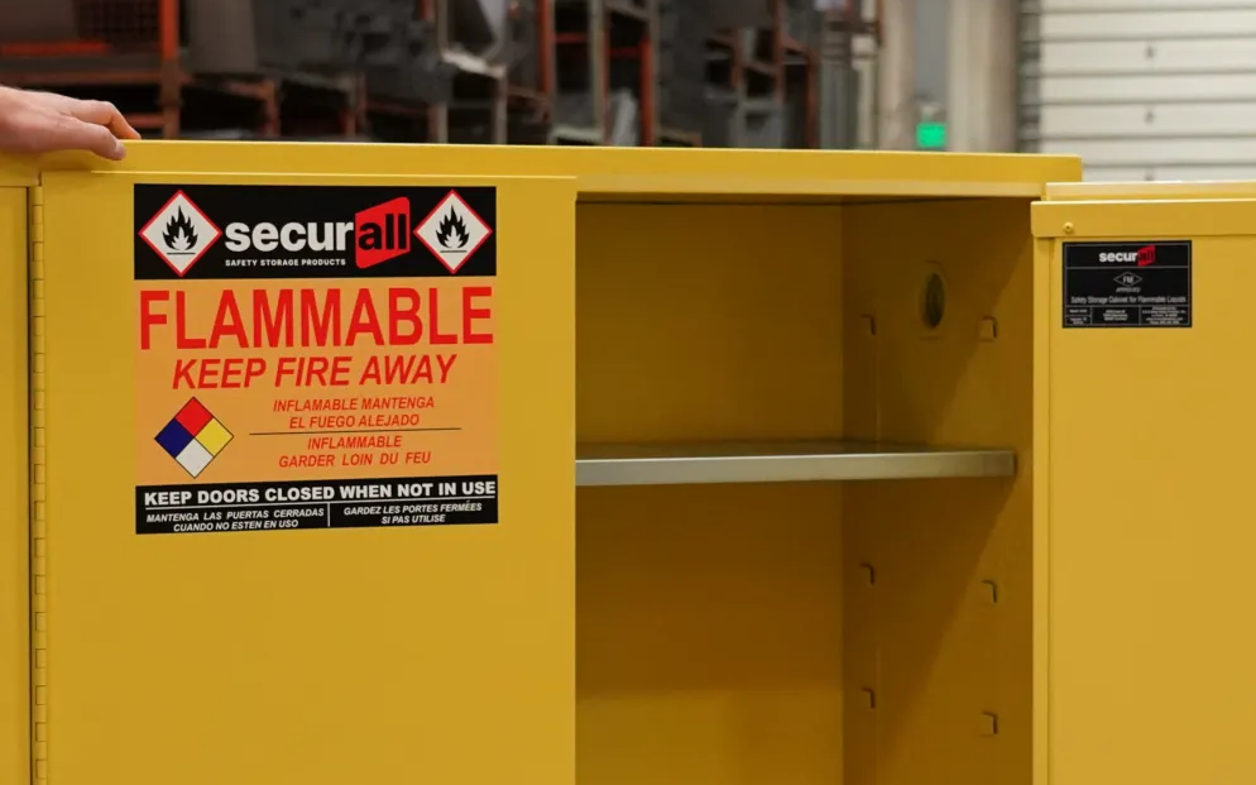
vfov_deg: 12.5
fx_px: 3594
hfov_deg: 19.8
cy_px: 427
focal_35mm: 105
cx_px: 607
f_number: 4
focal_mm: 40
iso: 5000
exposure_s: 1/160
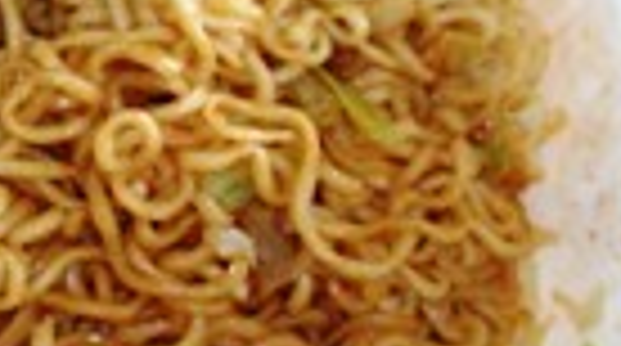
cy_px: 112
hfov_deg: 19.9
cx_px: 43
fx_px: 1726
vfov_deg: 11.5
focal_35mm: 105
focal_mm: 5.8
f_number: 2.8
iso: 200
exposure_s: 1/9.9
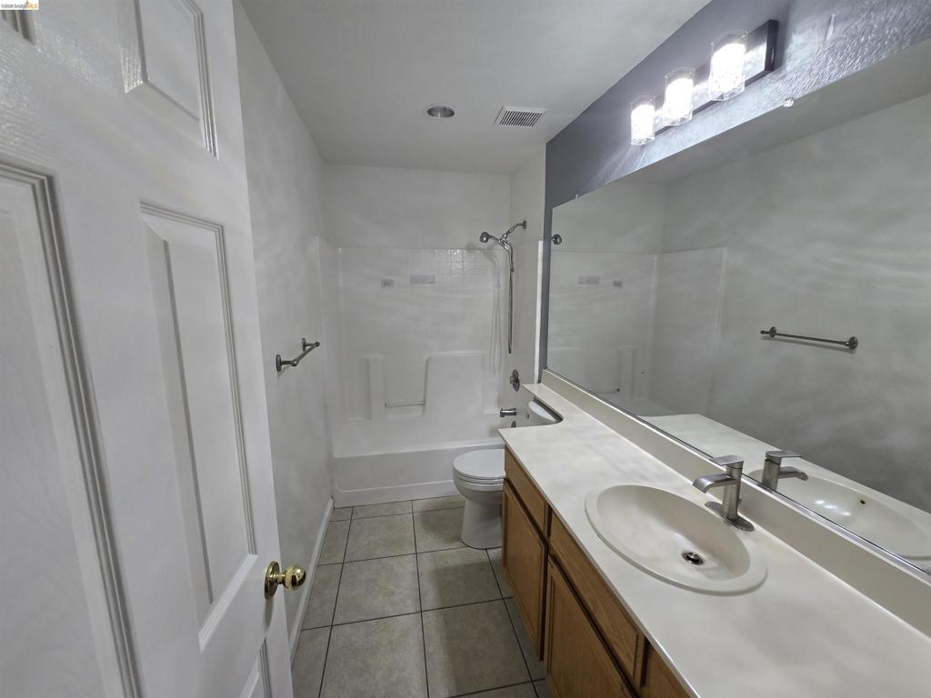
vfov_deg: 89.9
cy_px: 349
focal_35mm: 13
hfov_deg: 106.2
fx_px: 350
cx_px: 466
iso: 125
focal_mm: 2.2
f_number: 2.2
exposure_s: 1/60
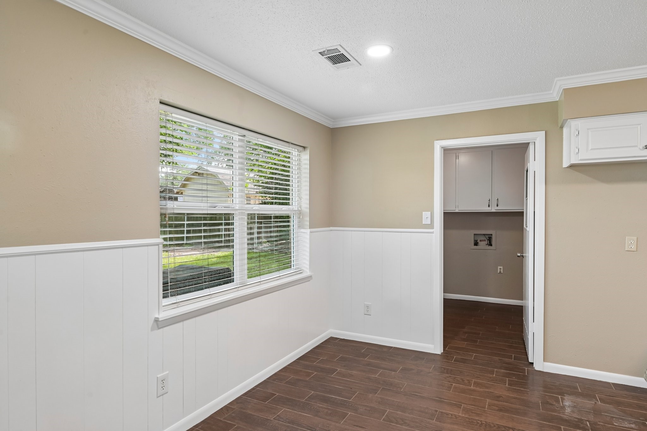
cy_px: 216
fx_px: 359
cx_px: 324
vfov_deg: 61.9
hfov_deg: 84.0
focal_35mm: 20
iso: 400
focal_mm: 20
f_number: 8
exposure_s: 1/20
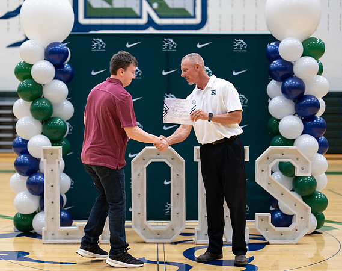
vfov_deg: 24.3
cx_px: 145
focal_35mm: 62
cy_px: 133
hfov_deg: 30.5
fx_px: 627
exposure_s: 1/320
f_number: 1.2
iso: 400
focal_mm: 50
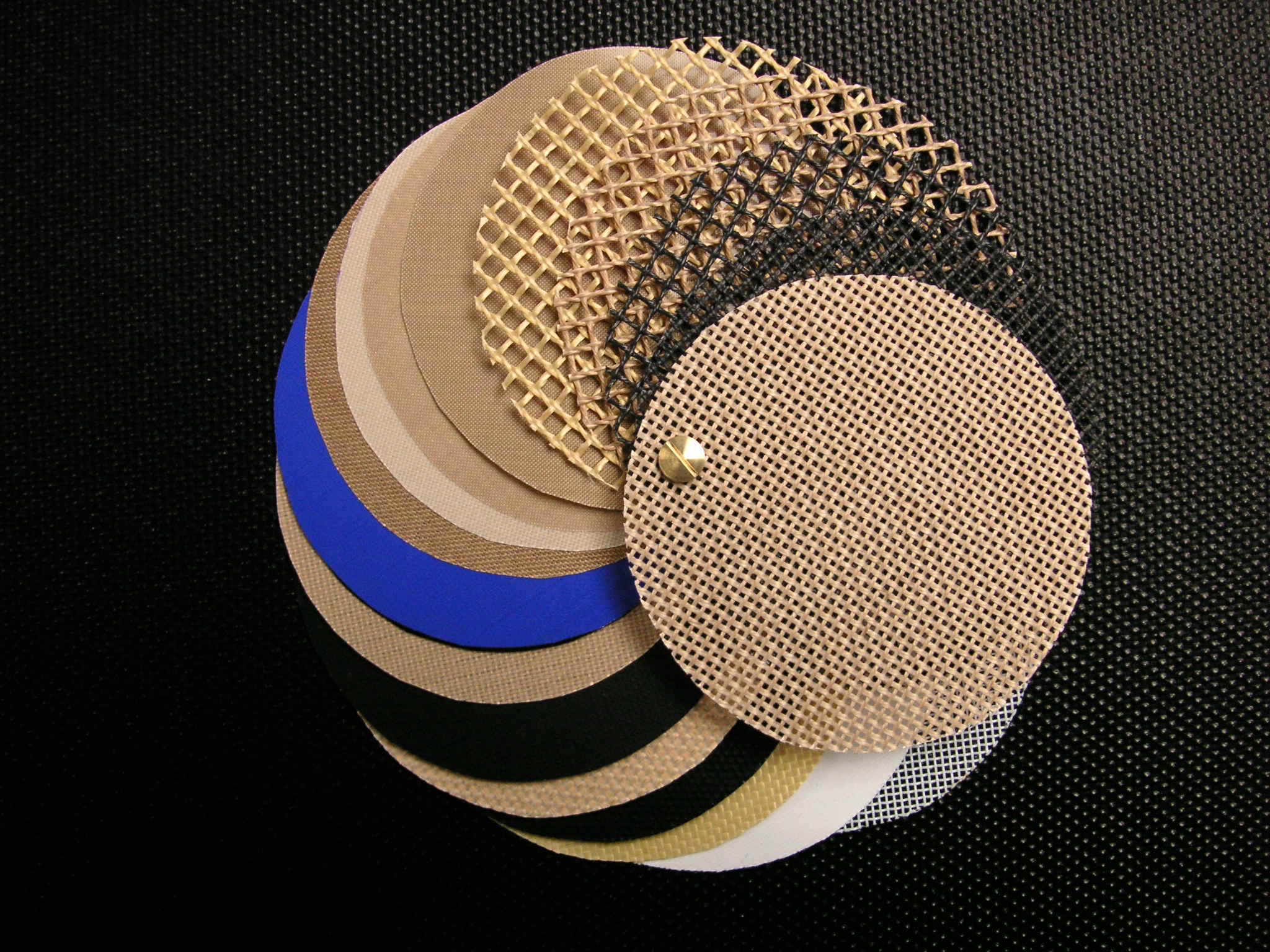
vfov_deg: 38.7
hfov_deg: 50.1
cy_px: 476
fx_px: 1357
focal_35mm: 37
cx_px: 635
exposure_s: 1/20
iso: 100
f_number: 2.8
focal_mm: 6.1
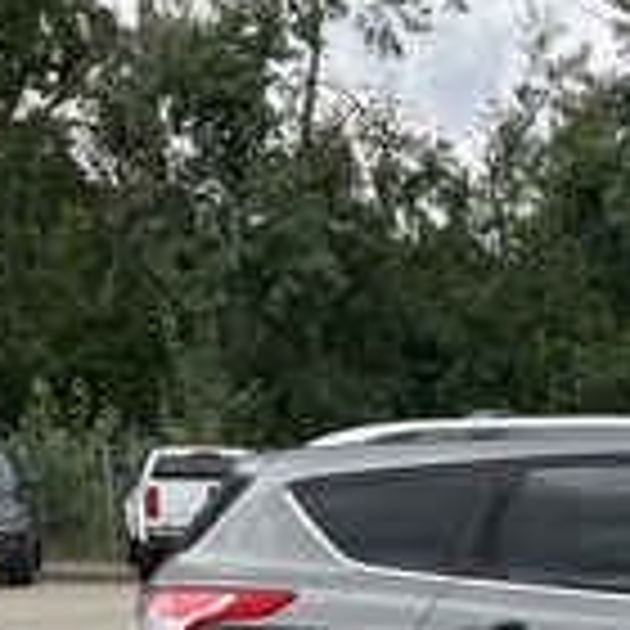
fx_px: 1503
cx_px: 832
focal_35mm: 73
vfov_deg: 22.6
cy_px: 657
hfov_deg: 21.3
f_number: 1.8
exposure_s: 1/739
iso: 25
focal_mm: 3
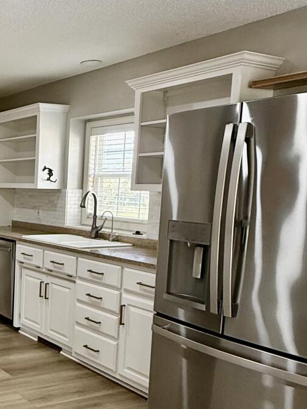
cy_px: 245
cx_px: -61
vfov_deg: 44.6
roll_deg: -1.4
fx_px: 497
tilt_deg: -6.3
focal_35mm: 42
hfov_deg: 29.5
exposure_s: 1/99
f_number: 2.2
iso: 125
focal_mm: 2.22
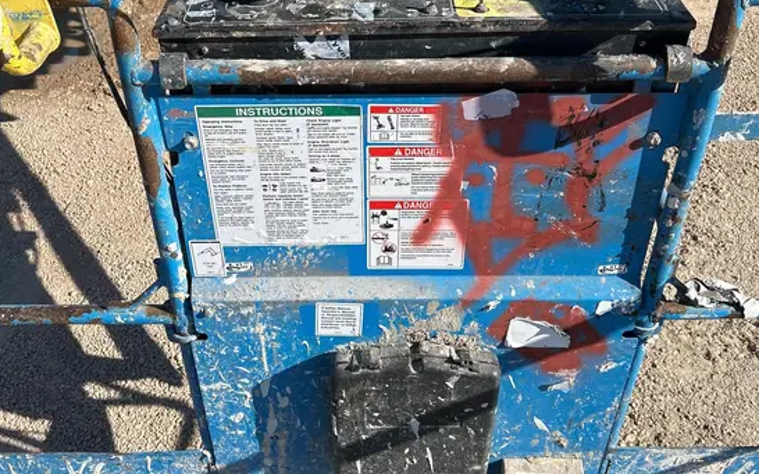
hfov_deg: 52.8
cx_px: 380
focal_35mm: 37
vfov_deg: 34.0
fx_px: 765
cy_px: 151
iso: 50
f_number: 1.5
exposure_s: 1/3571
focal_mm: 5.7
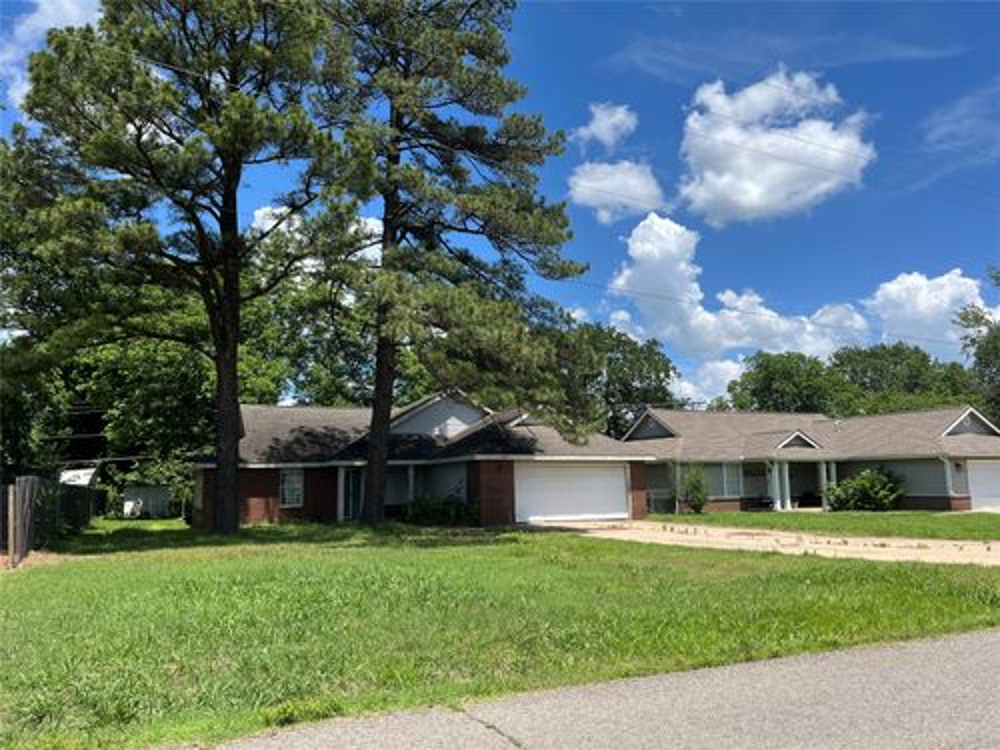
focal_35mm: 26
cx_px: 500
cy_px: 375
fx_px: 751
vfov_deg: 53.1
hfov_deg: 67.3
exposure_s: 1/2825
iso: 50
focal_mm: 5.1
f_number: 1.6
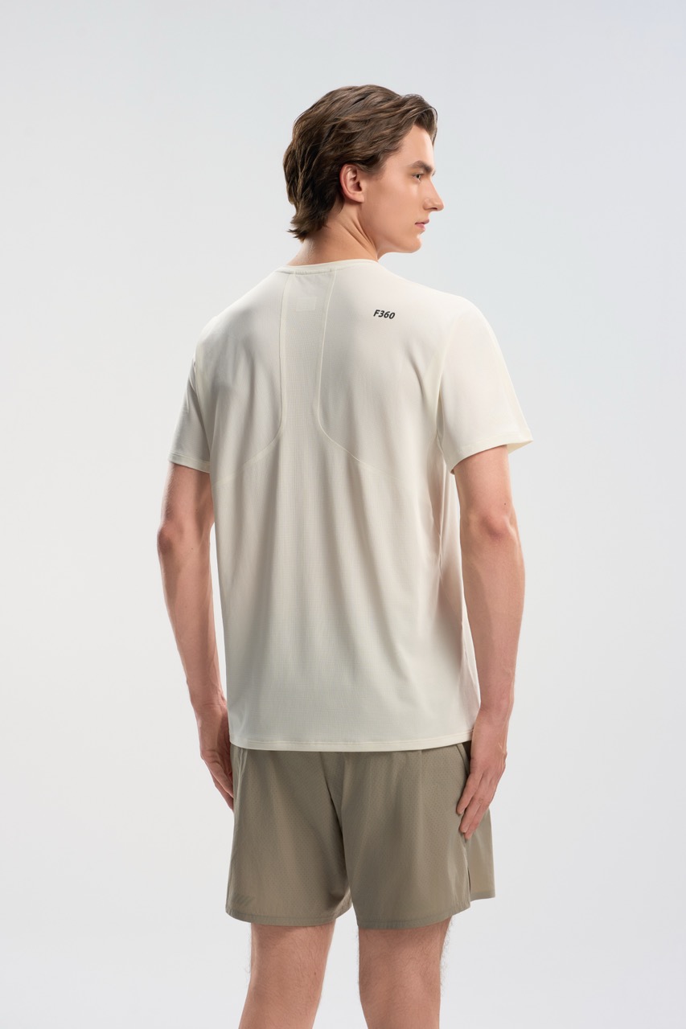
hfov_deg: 19.5
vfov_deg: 28.8
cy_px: 514
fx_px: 2001
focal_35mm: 70
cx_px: 343
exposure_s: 1/400
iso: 250
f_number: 9
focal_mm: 70
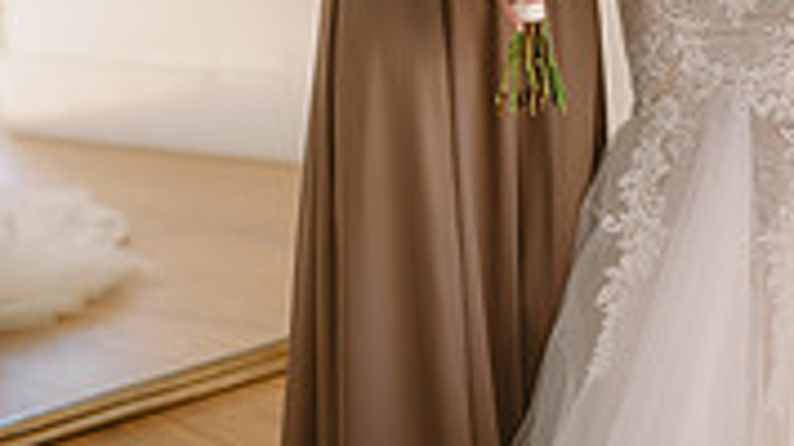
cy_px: -89
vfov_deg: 9.1
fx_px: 2778
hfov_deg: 16.1
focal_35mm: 132
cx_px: 653
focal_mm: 50
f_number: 2
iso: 320
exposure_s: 1/320
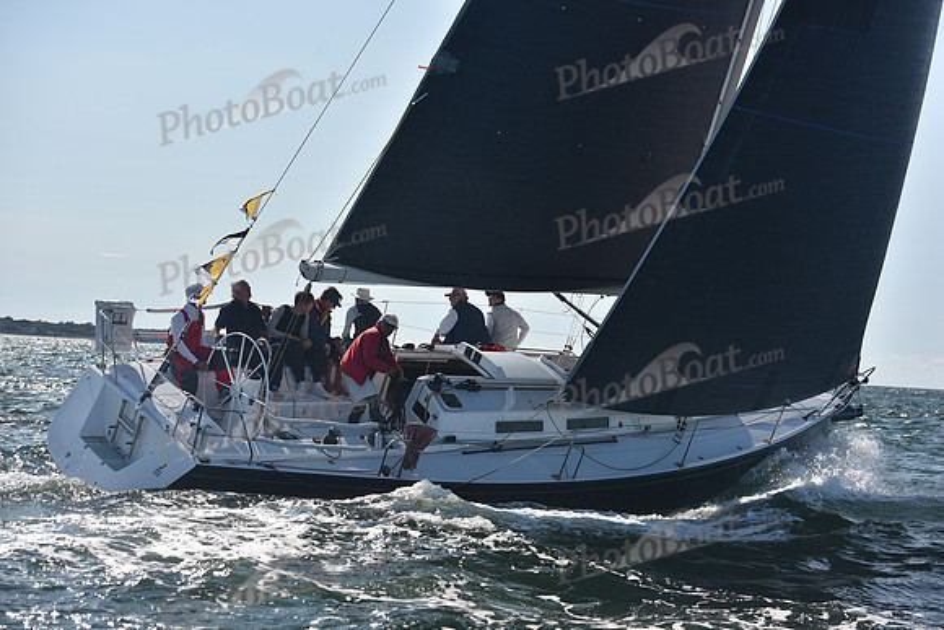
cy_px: 315
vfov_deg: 19.5
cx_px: 472
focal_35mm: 70
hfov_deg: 28.8
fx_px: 1836
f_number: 5
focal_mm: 70
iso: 250
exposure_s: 1/1000
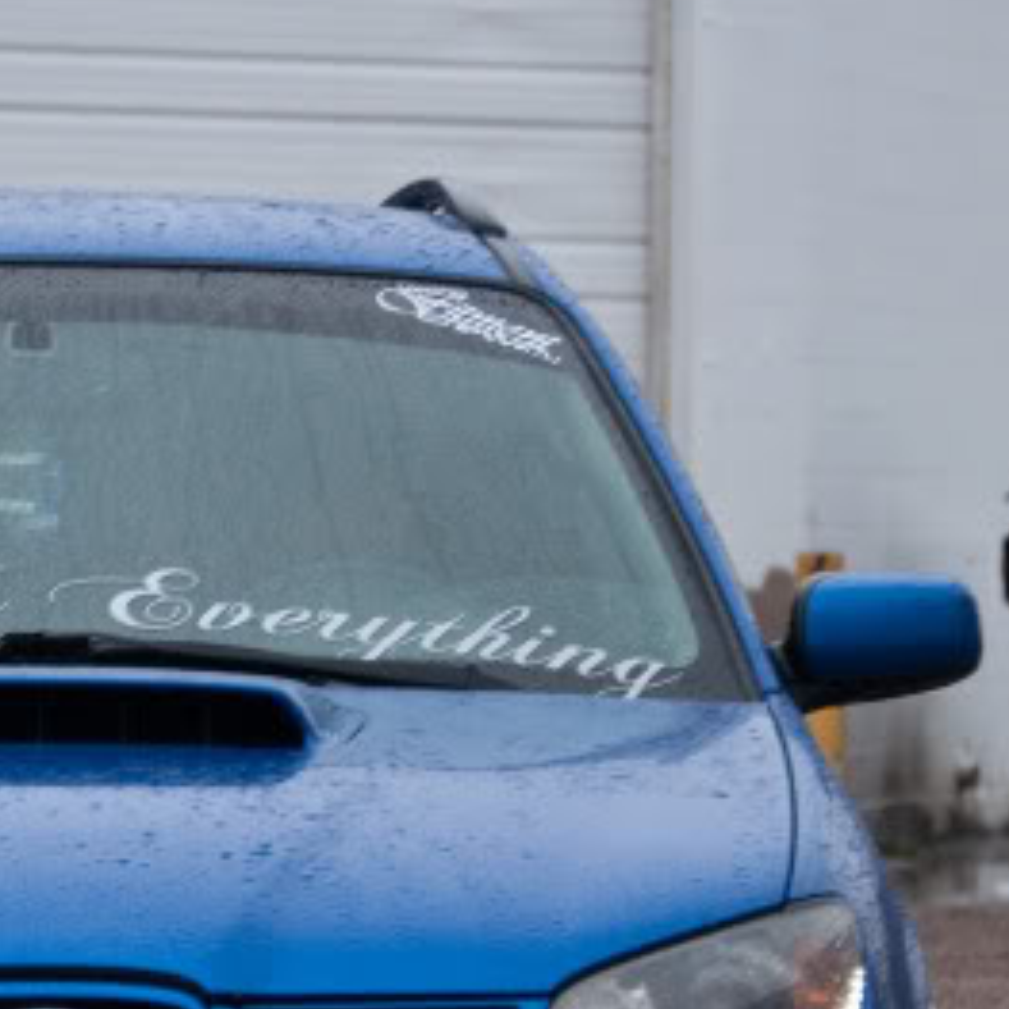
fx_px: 10826
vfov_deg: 5.3
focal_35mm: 328
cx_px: 178
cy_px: 773
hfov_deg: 5.3
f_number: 4.5
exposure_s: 1/80
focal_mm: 85
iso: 200
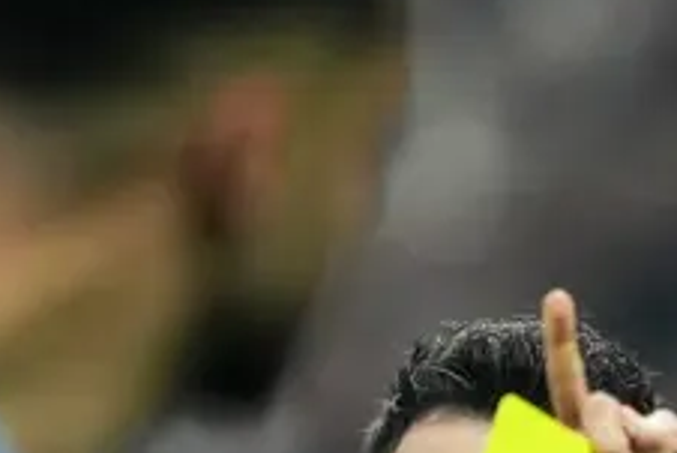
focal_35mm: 2120
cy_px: 1026
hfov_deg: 1.0
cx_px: 656
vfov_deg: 0.6
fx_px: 39892
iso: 1250
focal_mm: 400
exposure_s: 1/1250
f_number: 2.8
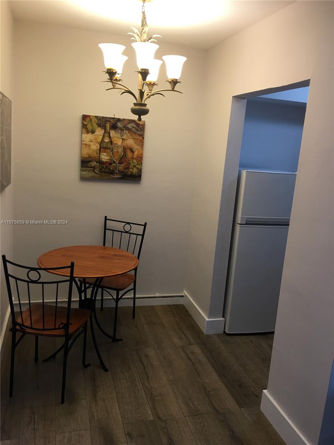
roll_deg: -3.6
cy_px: 222
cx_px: 167
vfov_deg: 61.7
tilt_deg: -9.1
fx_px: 373
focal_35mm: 29
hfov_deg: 48.2
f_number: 2.2
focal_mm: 4.15
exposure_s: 1/15
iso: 25
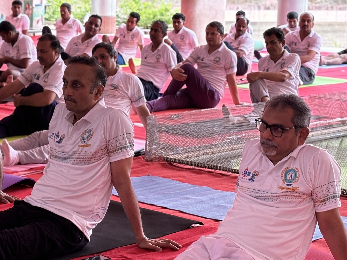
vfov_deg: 14.4
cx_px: 89
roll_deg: -0.3
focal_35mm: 103
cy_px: 139
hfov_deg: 19.0
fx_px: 1032
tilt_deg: -10.7
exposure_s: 1/50
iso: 80
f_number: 1.6
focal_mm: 5.96
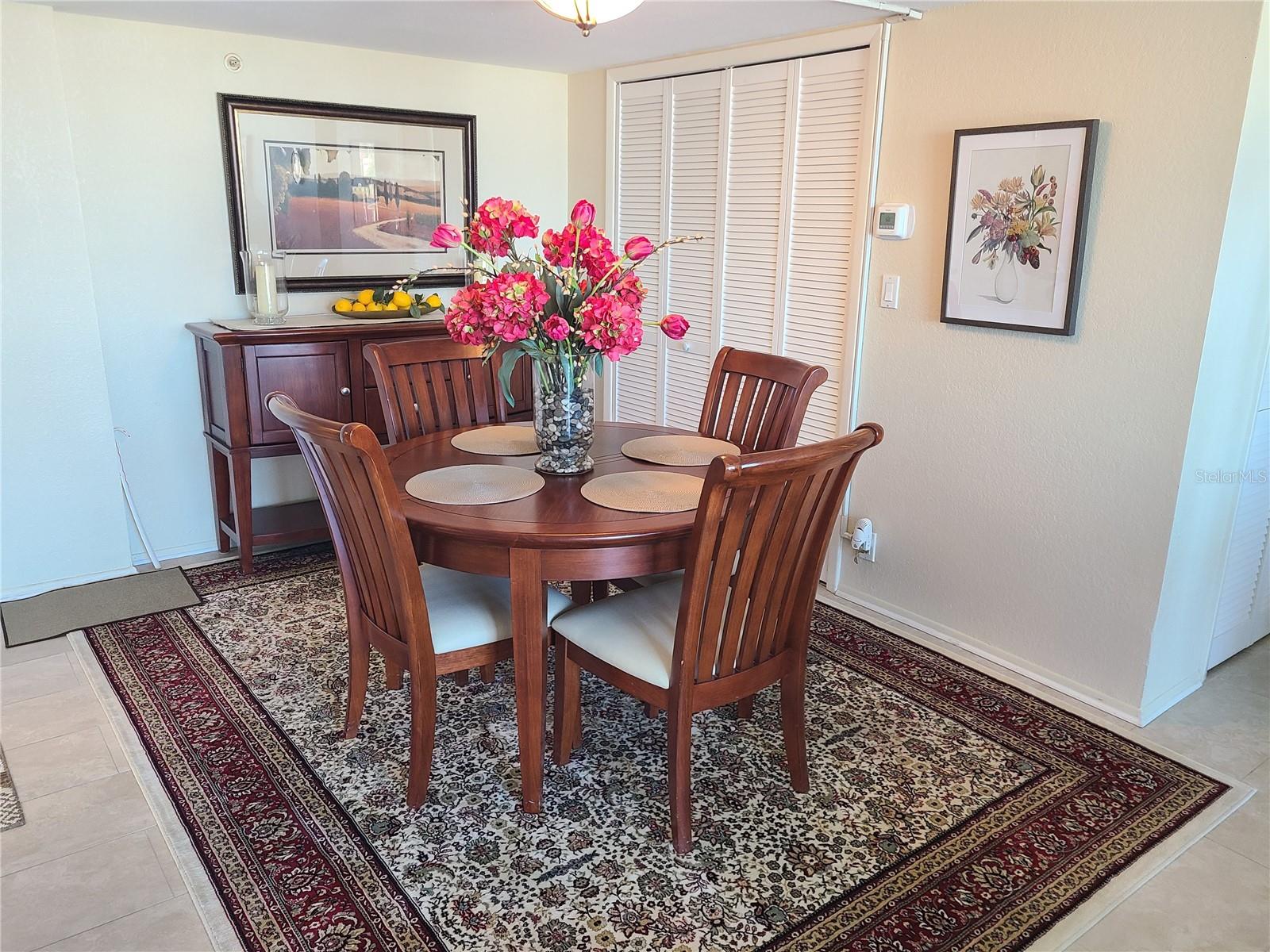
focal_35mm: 26
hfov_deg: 67.3
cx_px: 635
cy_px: 476
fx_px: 954
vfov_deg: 53.1
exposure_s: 1/60
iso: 250
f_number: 1.8
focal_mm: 5.4
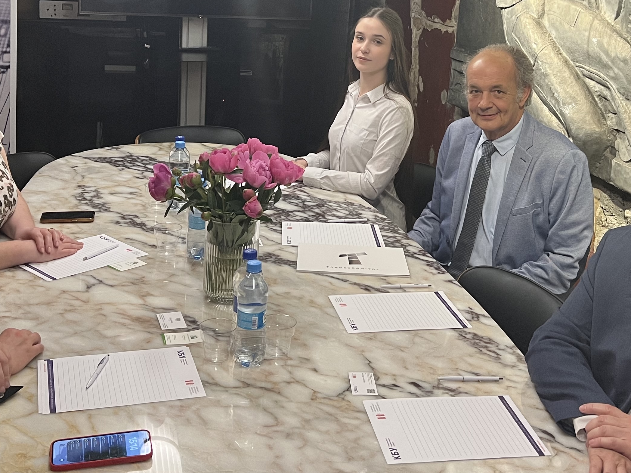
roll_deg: -3.7
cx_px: 329
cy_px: 122
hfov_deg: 38.2
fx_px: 911
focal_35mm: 50
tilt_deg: -10.7
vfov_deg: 28.7
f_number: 1.5
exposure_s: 1/50
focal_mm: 5.7
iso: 200
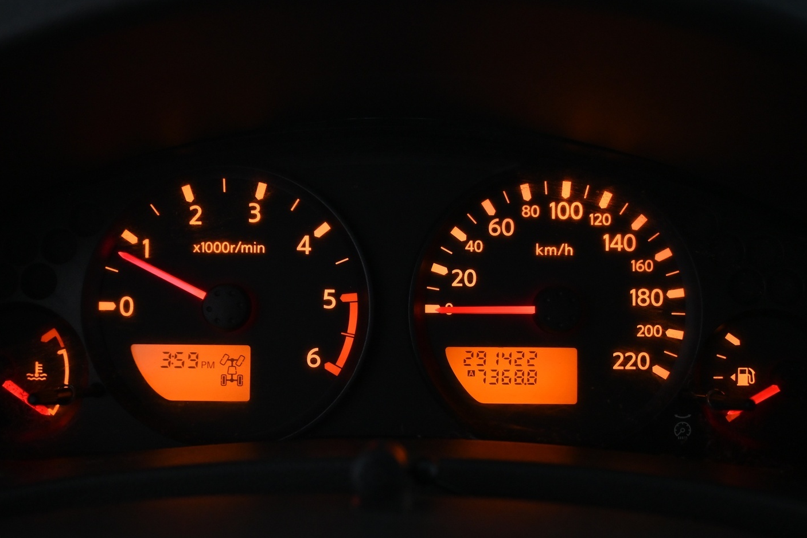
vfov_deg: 35.0
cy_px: 306
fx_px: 852
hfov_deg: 50.7
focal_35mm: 38
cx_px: 389
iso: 1600
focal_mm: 22
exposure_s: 1/40
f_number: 4
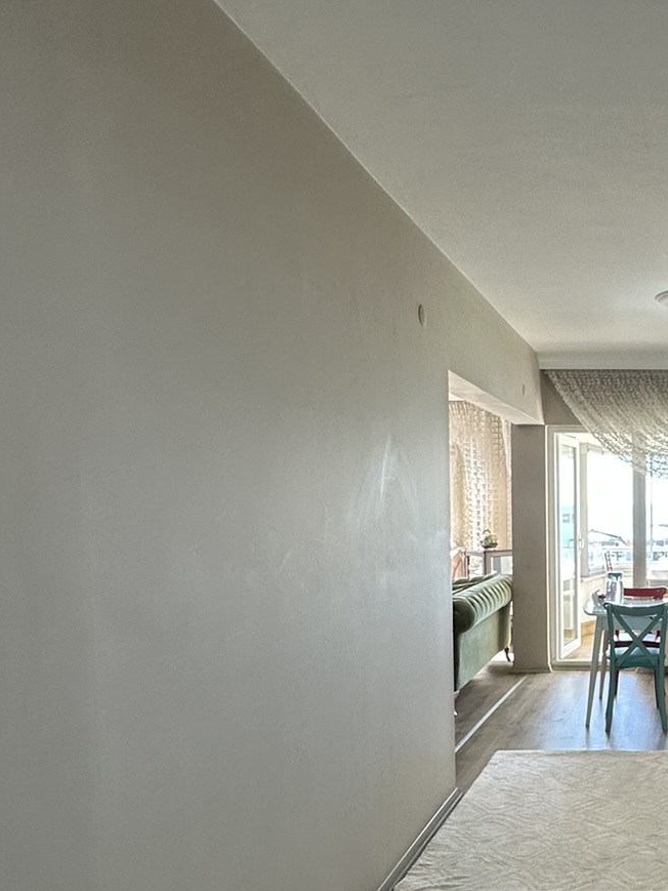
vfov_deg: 54.8
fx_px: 849
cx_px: 695
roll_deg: -0.9
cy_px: 550
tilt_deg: -2.6
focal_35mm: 33
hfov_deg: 37.5
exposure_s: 1/100
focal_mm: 2.22
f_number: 2.2
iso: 80
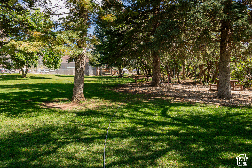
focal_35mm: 30
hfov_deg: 61.9
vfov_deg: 43.6
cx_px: 126
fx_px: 210
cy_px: 84
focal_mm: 30
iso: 250
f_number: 11
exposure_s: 1/125
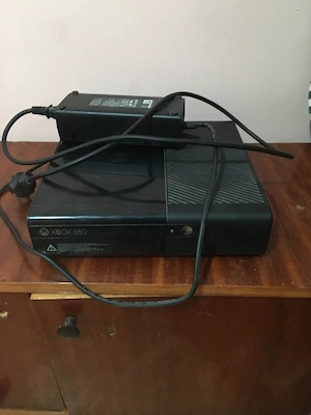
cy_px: 208
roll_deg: +2.0
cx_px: 156
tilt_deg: -38.3
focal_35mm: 29
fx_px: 347
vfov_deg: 61.7
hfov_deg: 48.2
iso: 250
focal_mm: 4.15
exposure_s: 1/17
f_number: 2.2
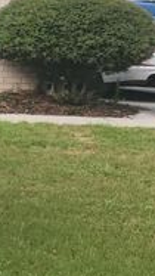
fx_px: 1002
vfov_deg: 15.6
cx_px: -486
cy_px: 59
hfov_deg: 6.7
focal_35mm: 137
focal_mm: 5.4
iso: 20
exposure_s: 1/443
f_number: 1.8
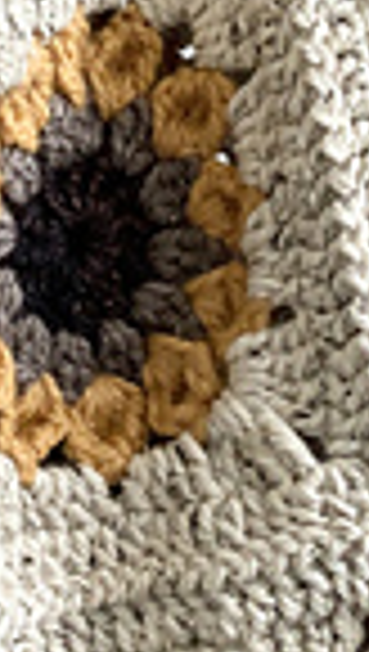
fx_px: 2079
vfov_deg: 17.5
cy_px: 36
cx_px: -61
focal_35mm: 120
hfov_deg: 10.0
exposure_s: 1/60
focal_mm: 2.87
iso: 160
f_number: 2.2
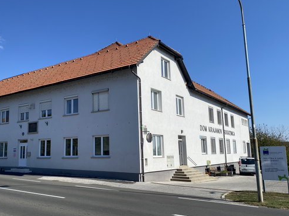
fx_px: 275
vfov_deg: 42.9
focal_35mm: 33
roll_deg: +0.8
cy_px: 111
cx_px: 114
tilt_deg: +9.0
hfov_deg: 54.9
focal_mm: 4.25
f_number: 1.8
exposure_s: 1/3610
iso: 32
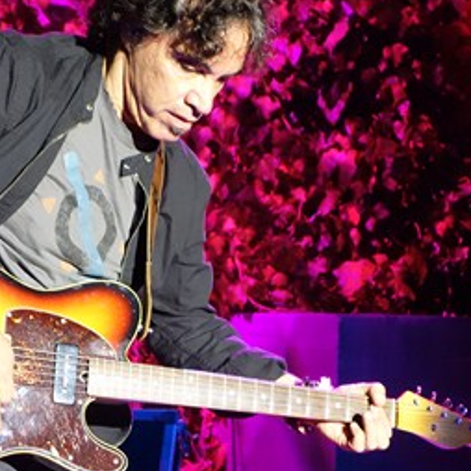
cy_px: 266
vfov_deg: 8.9
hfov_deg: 8.9
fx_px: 3033
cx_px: 215
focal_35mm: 197
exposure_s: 1/30
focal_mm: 37.1
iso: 3200
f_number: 4.9
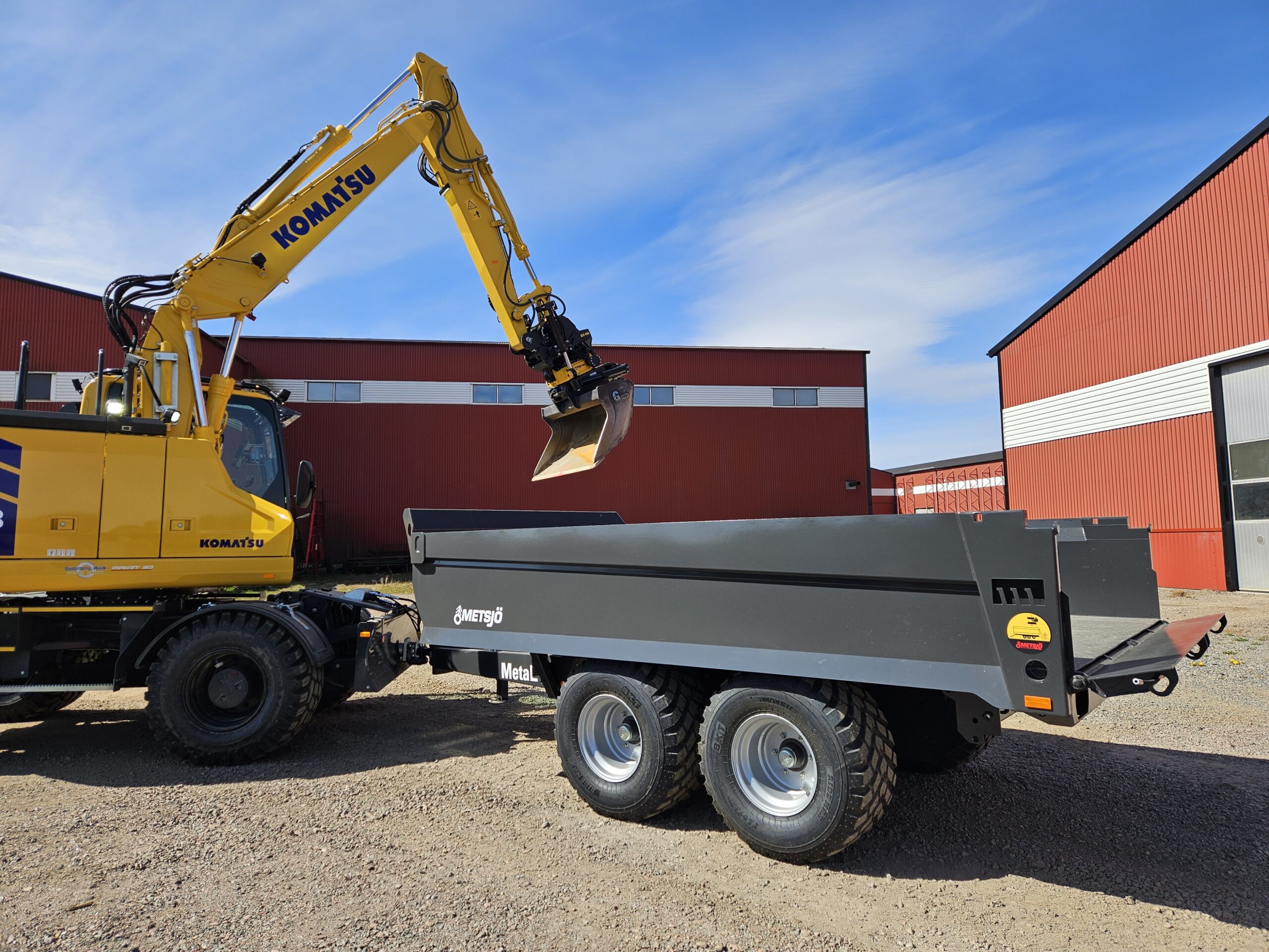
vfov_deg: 58.9
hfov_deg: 73.9
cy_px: 476
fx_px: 843
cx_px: 634
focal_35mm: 23
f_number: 1.8
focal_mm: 5.4
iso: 25
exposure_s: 1/1593
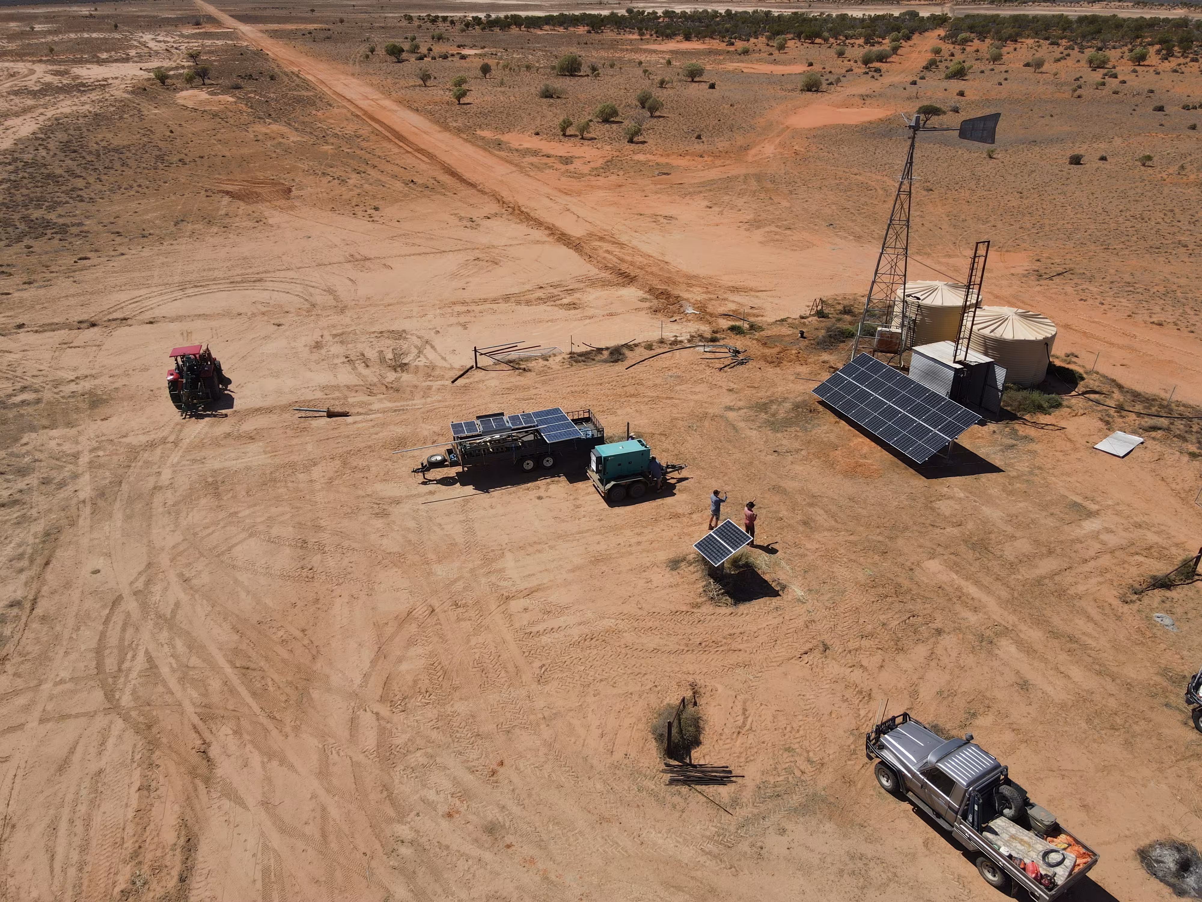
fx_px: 833
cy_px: 451
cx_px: 601
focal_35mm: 24
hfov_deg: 71.6
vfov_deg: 56.8
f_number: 2.8
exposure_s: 1/1250
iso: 100
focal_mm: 4.5
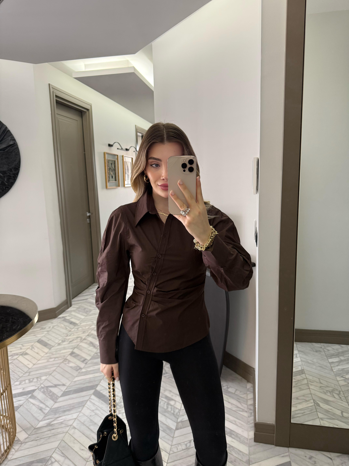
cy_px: 233
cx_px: 174
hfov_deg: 56.8
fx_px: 323
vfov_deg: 71.6
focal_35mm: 24
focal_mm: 6.76
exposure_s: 1/50
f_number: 1.78
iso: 200
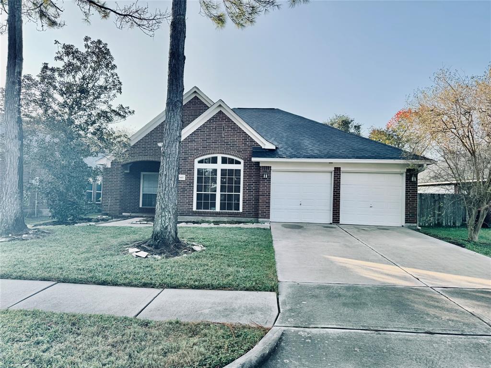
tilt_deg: +2.3
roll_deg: -1.8
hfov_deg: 71.6
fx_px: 340
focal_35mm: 24
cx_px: 246
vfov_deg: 56.8
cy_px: 184
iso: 80
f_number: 1.78
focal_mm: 6.76
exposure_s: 1/952
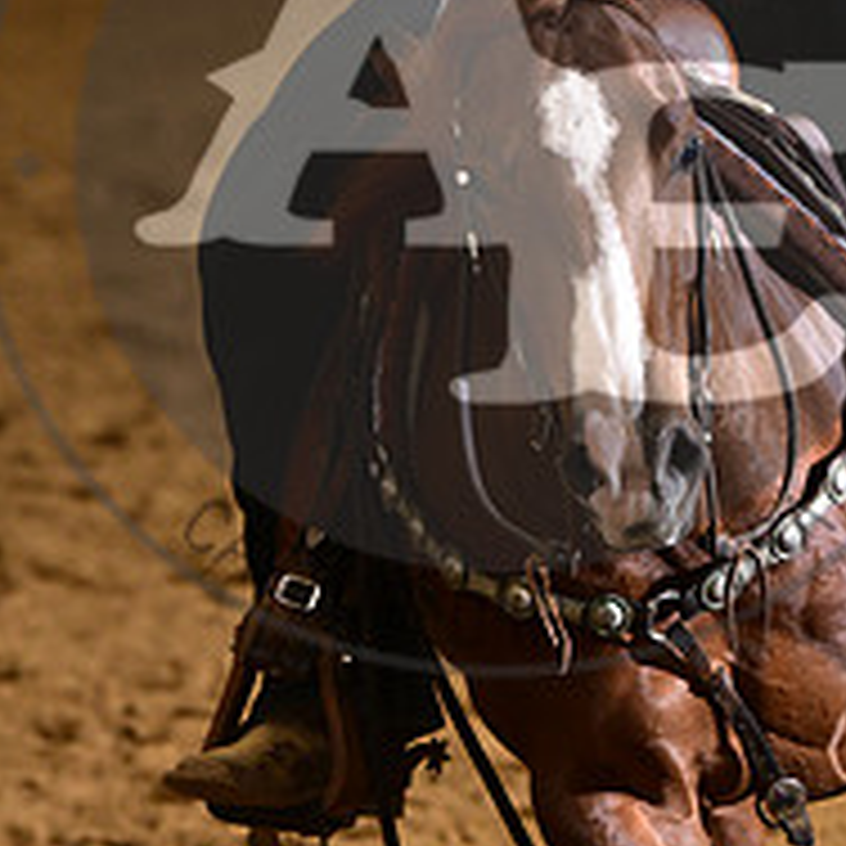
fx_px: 14489
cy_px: 164
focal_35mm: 524
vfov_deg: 3.3
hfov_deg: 3.3
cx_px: 500
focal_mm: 200
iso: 2000
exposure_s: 1/200
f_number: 4.5
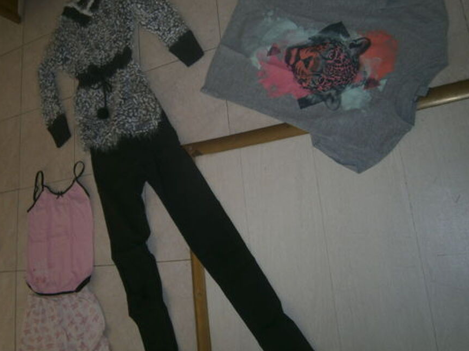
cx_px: 203
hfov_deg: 59.7
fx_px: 406
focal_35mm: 30
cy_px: 158
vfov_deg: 46.7
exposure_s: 1/30
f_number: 2.8
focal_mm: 4.7
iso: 80
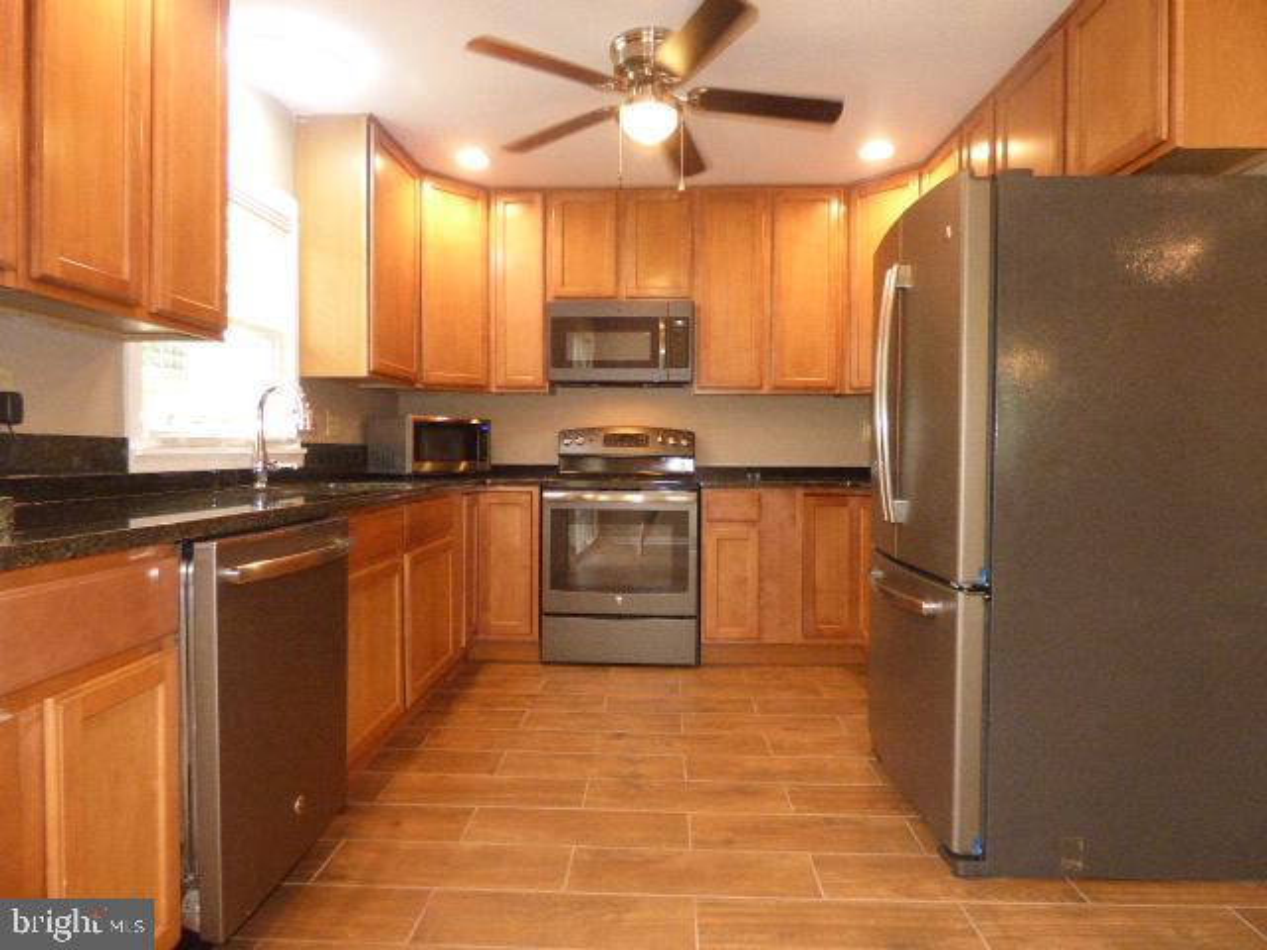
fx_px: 732
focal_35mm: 20
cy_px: 475
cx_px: 634
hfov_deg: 81.7
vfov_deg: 66.0
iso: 640
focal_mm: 3.58
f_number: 2.8
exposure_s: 1/80
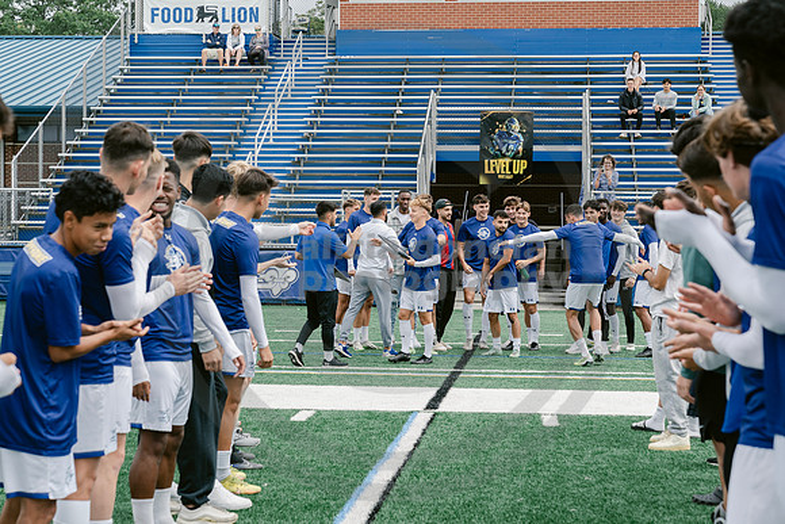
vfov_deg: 19.5
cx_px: 392
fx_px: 1527
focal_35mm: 70
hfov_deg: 28.8
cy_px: 262
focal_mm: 70
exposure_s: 1/500
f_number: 5.6
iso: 400
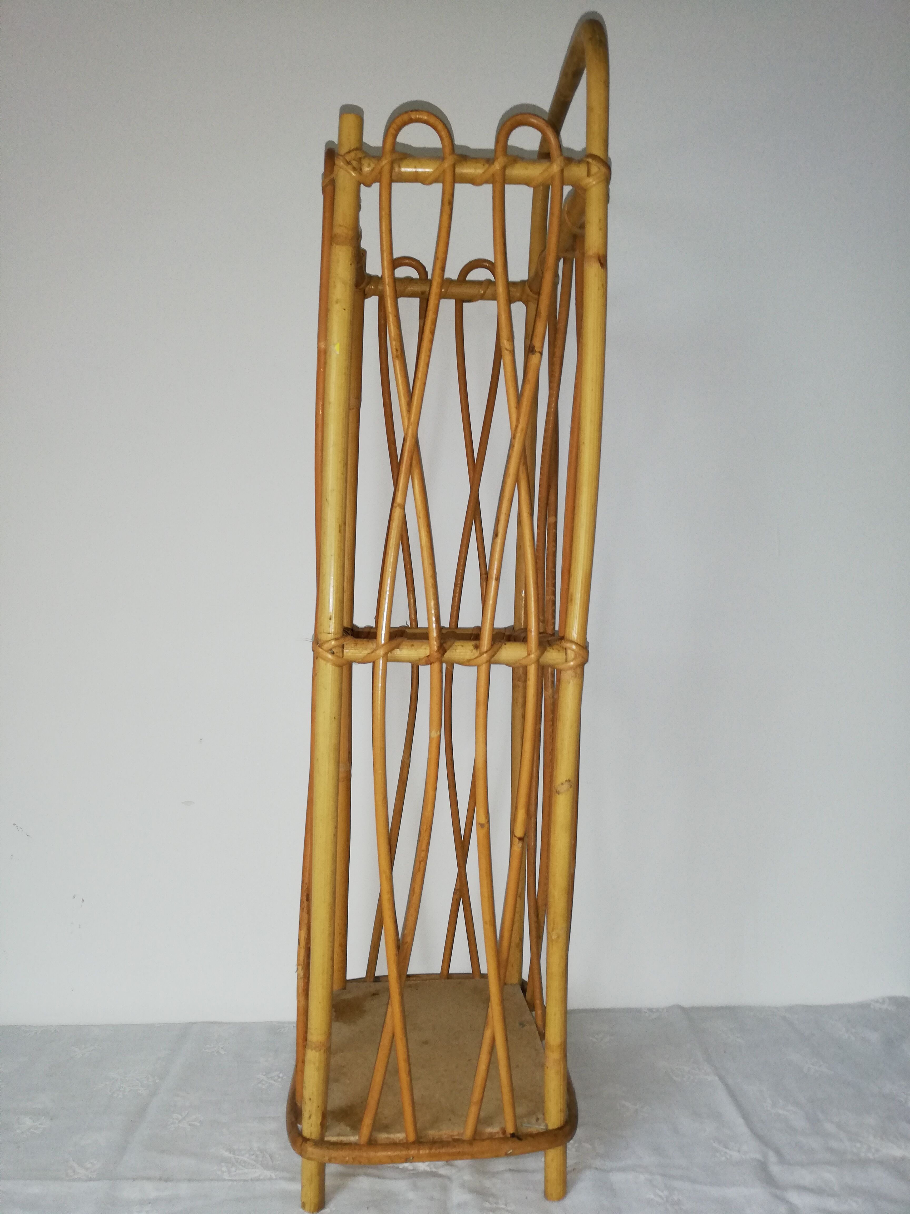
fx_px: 911
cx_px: 455
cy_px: 607
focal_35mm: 26
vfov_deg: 67.3
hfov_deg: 53.1
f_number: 2.2
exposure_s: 1/33.3
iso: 125
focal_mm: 3.81
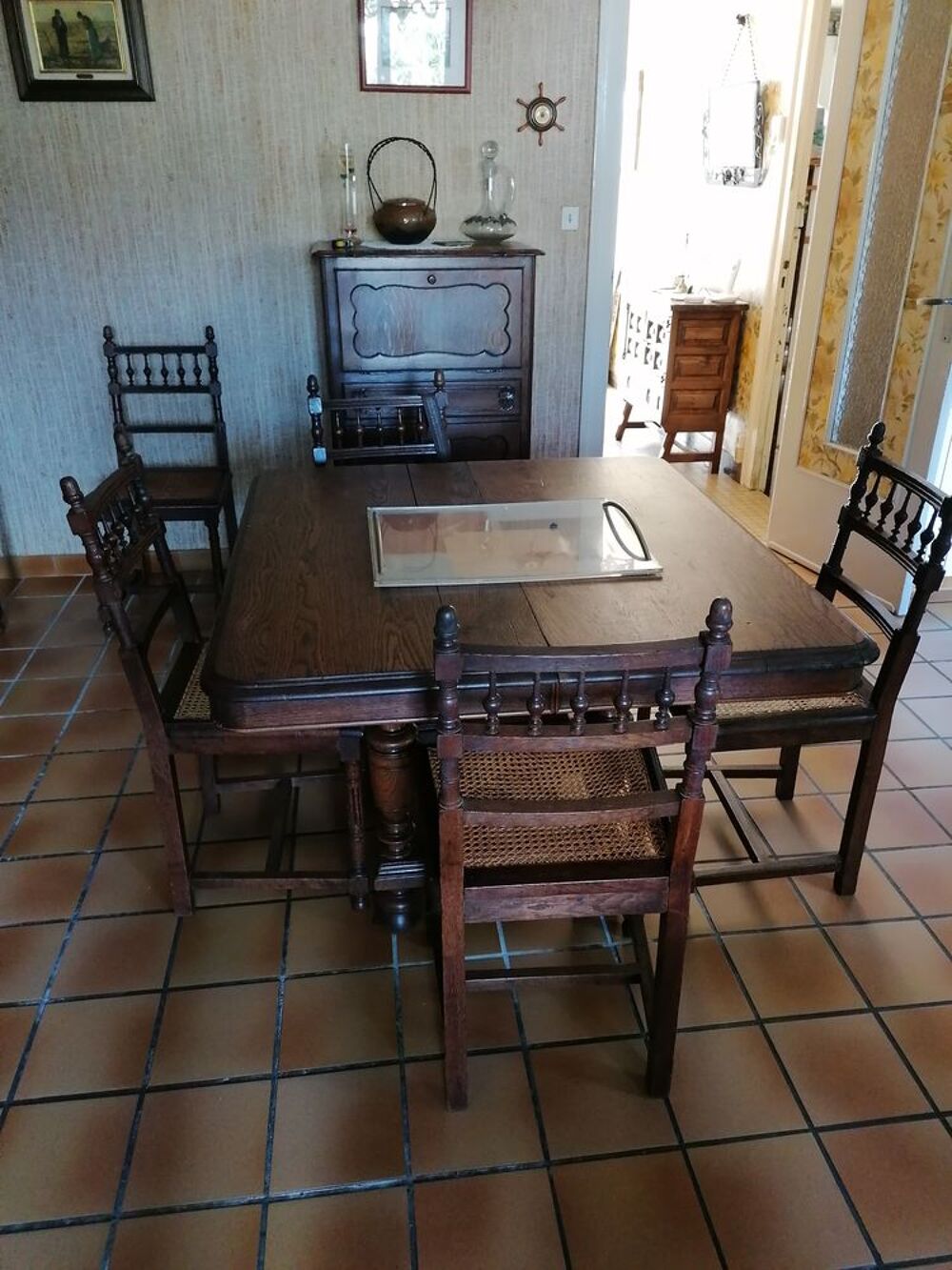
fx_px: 990
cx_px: 476
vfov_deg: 65.3
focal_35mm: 27
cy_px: 635
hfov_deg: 51.4
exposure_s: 1/36
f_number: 1.8
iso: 250
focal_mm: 4.75
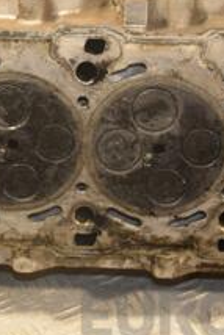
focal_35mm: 126
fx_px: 1174
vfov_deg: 16.2
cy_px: 106
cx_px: 52
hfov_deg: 10.9
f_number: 5
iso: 800
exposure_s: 1/160
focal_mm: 30
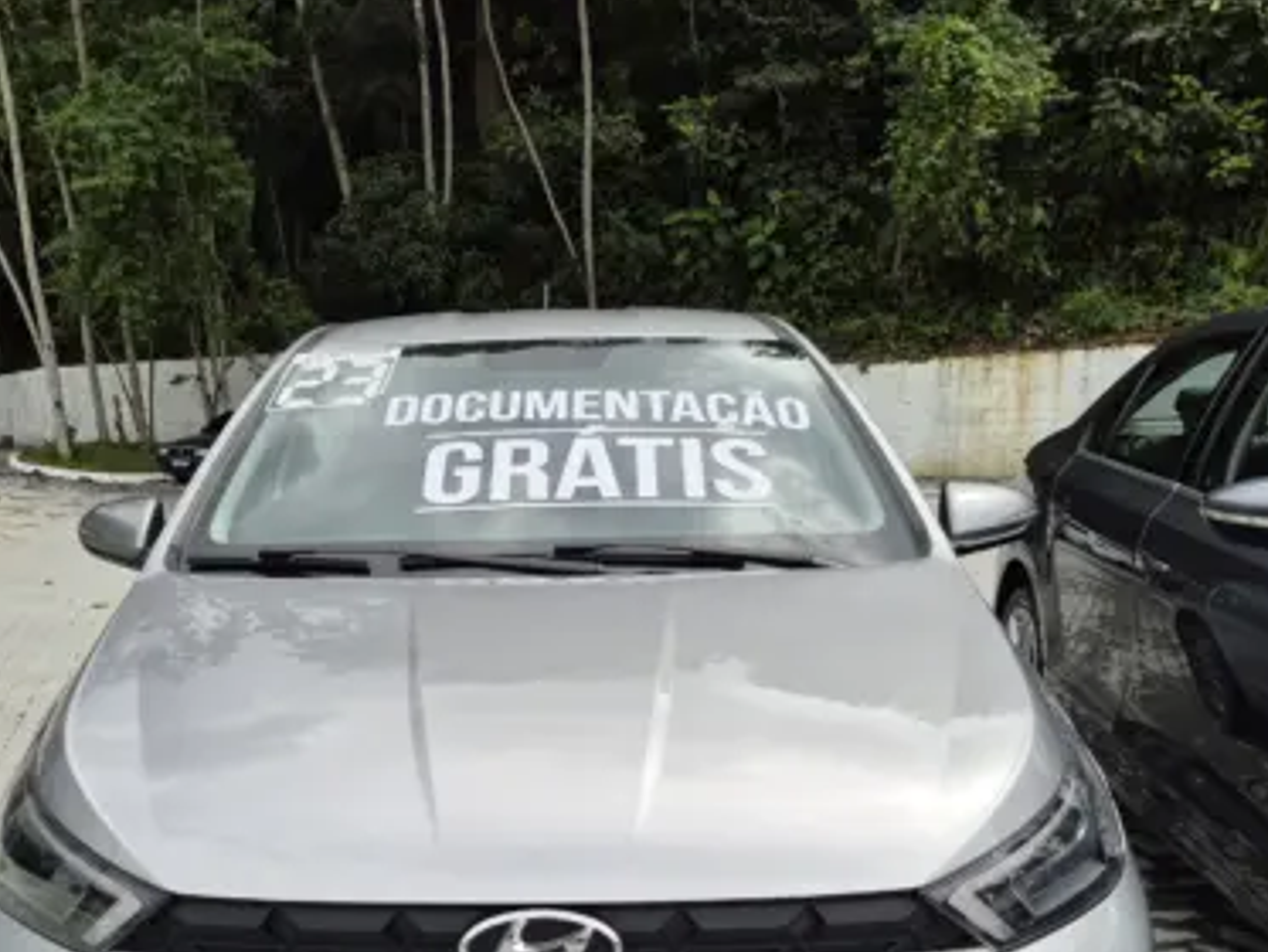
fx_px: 1356
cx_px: 490
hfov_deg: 49.7
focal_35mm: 37
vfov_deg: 37.6
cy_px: 724
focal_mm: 5.4
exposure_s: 1/1776
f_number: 1.8
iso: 25
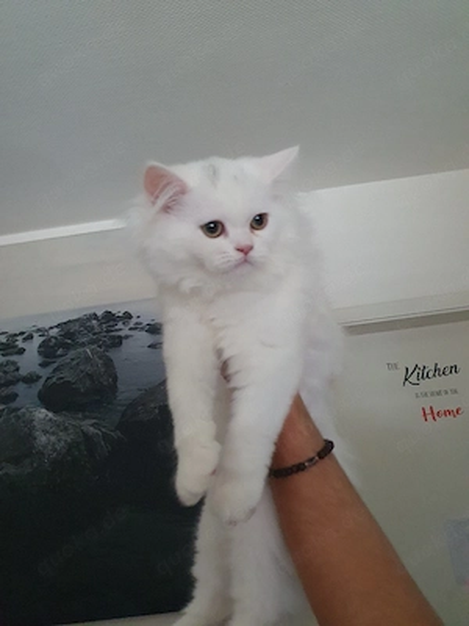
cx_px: 234
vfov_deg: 67.3
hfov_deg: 53.1
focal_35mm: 26
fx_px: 470
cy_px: 313
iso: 800
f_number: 1.5
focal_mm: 4.32
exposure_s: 1/50
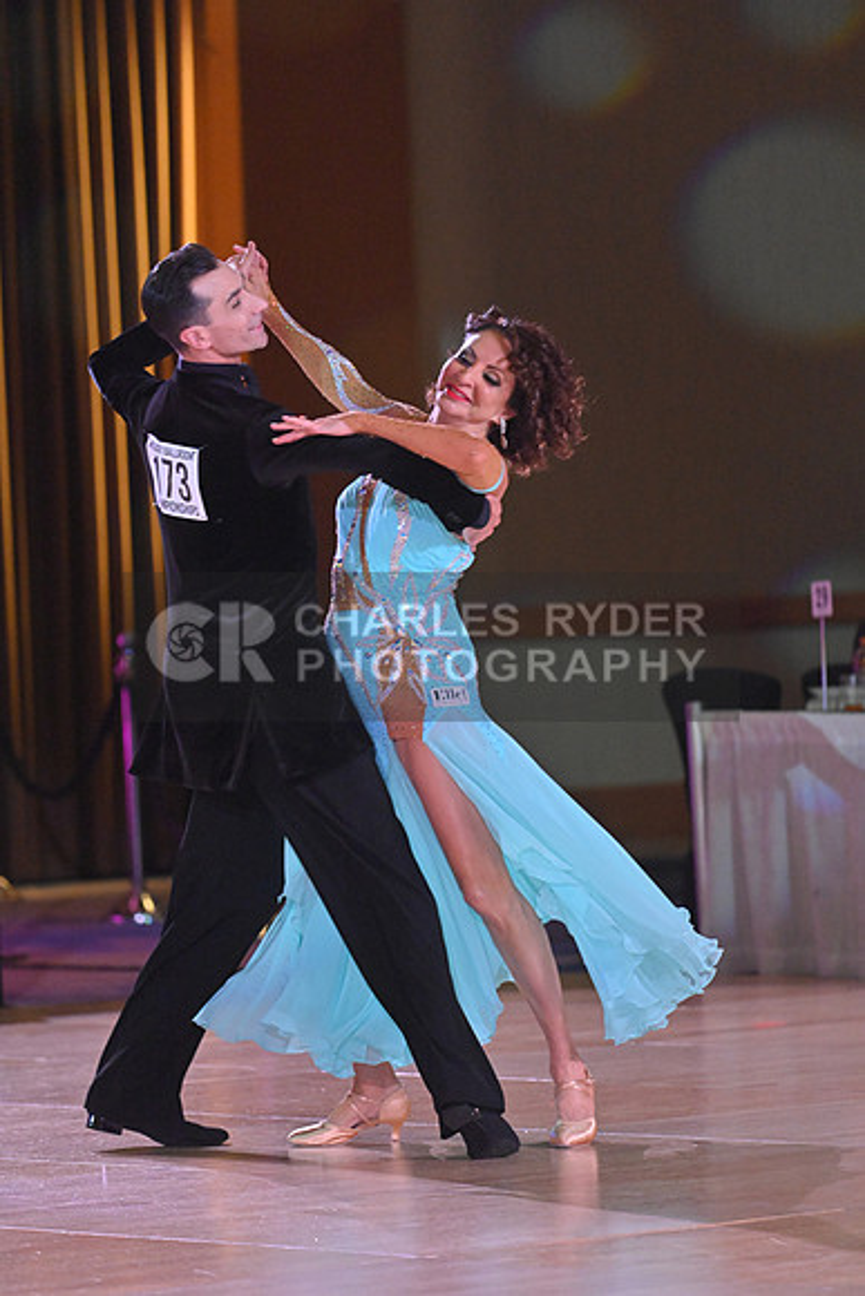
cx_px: 432
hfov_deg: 6.9
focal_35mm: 200
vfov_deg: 10.3
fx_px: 7203
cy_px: 648
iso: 4000
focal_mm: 200
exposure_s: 1/400
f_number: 4.5
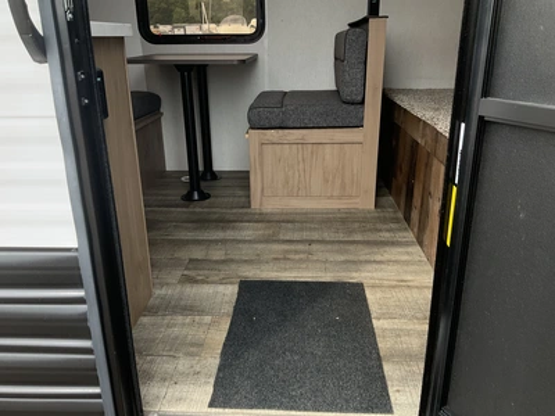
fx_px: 465
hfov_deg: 61.7
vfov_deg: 48.2
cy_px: 208
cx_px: 278
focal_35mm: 29
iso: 25
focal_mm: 3
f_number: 1.8
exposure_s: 1/201
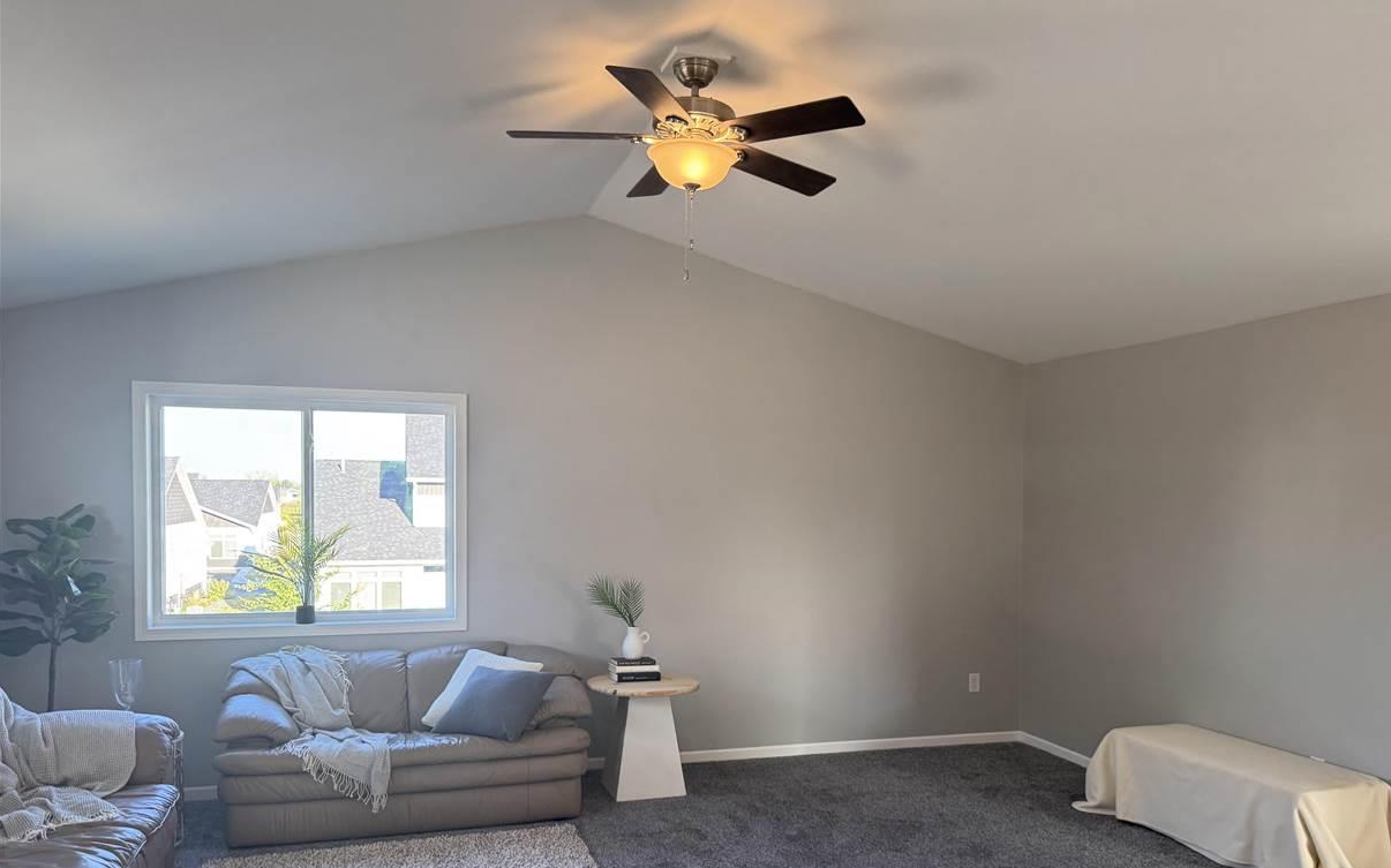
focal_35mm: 27
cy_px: 525
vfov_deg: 45.7
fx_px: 1023
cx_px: 737
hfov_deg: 68.3
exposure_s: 1/120
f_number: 1.78
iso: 160
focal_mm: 6.76
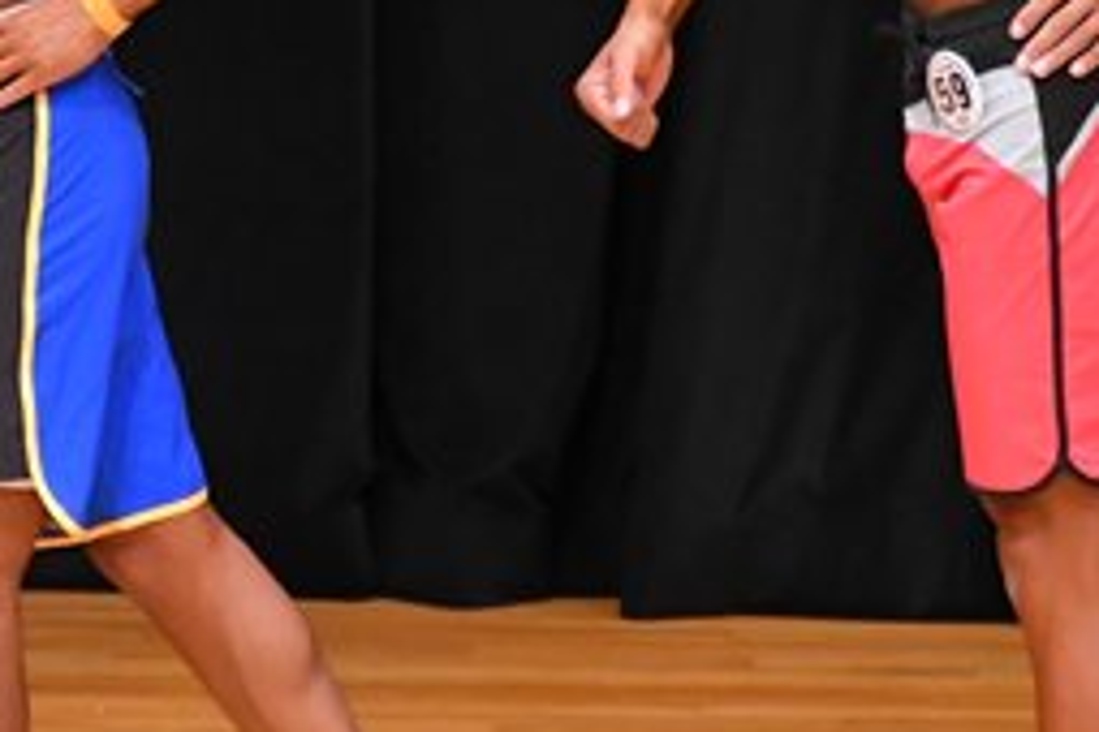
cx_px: -88
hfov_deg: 2.4
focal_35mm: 865
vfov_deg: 1.6
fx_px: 26404
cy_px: 73
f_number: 5.6
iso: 4000
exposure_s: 1/400
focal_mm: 190
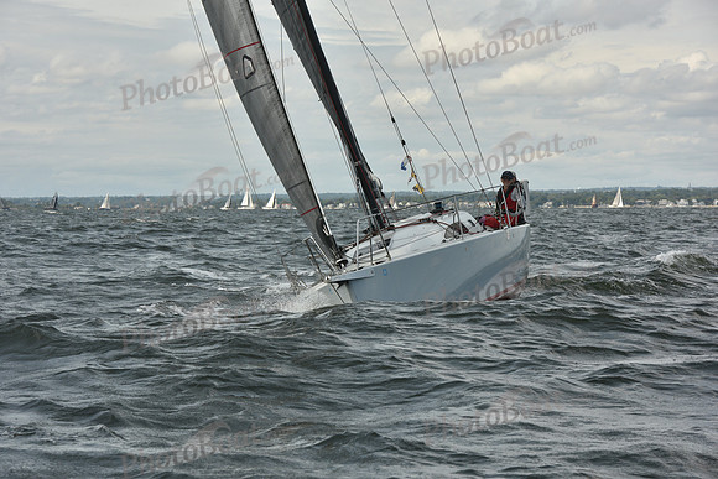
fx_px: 2434
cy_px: 240
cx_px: 359
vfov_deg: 11.2
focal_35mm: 122
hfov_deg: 16.8
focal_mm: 122
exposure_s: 1/800
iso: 250
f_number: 9
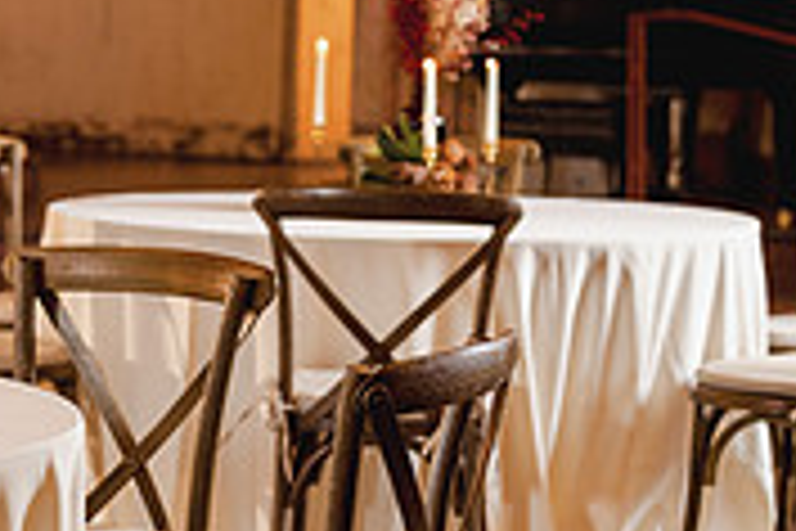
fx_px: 3626
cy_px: 403
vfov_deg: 8.4
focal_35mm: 164
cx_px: -310
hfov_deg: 12.1
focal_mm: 50
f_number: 2.8
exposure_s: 1/80
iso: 400
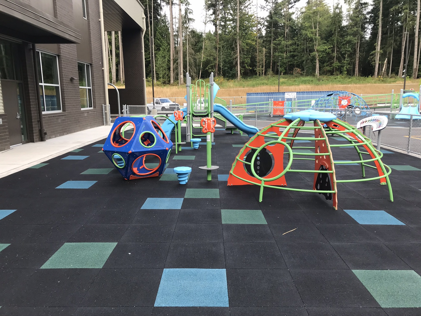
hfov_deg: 63.4
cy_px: 158
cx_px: 210
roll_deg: +0.5
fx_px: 341
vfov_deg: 49.7
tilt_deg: -10.0
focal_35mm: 28
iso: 20
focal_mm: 3.99
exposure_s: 1/197
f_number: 1.8
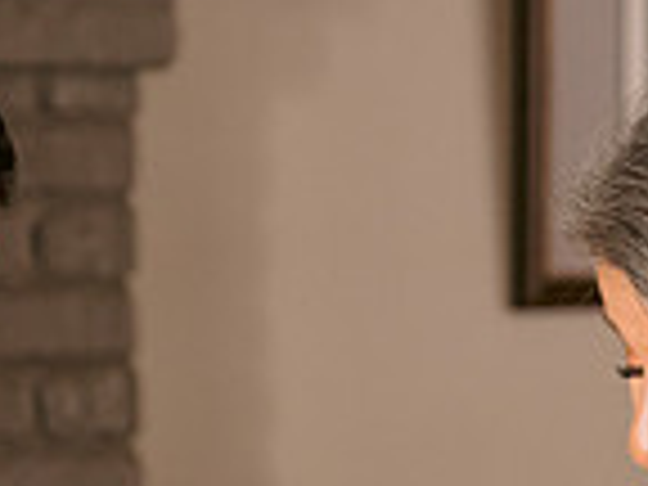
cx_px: 418
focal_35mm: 229
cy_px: 673
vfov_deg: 6.4
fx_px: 4287
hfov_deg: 8.6
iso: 2500
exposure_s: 1/100
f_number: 2.8
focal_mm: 59
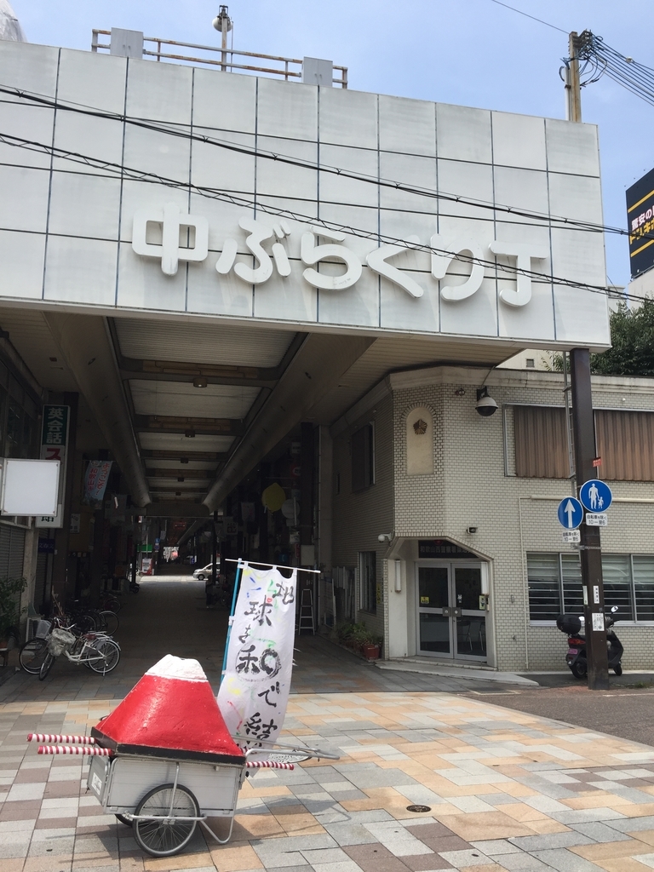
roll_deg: +0.4
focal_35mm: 29
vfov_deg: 61.7
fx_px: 731
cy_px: 436
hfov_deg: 48.2
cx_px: 327
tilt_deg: +11.6
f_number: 2.2
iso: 32
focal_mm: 4.15
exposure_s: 1/1647
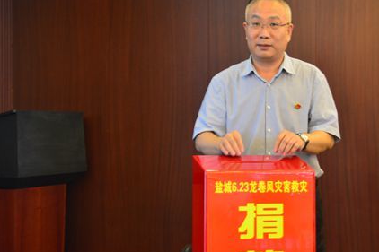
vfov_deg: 16.8
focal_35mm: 81
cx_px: 253
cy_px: 107
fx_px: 852
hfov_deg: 24.9
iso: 1000
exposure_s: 1/20
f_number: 5.6
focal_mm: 38
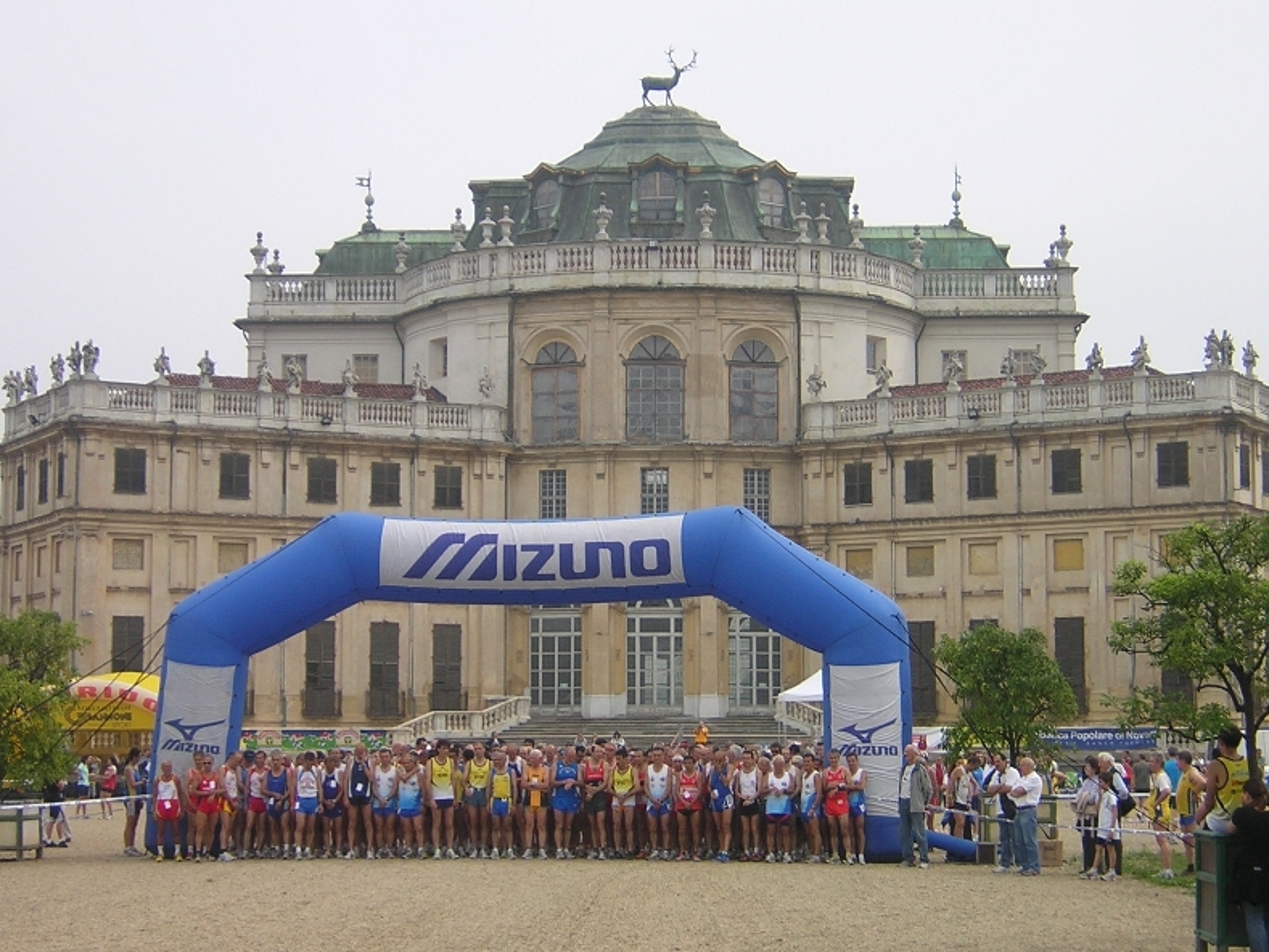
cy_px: 473
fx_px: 2750
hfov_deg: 26.0
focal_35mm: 75
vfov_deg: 19.6
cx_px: 630
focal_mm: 9.6
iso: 100
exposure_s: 1/554
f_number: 3.8
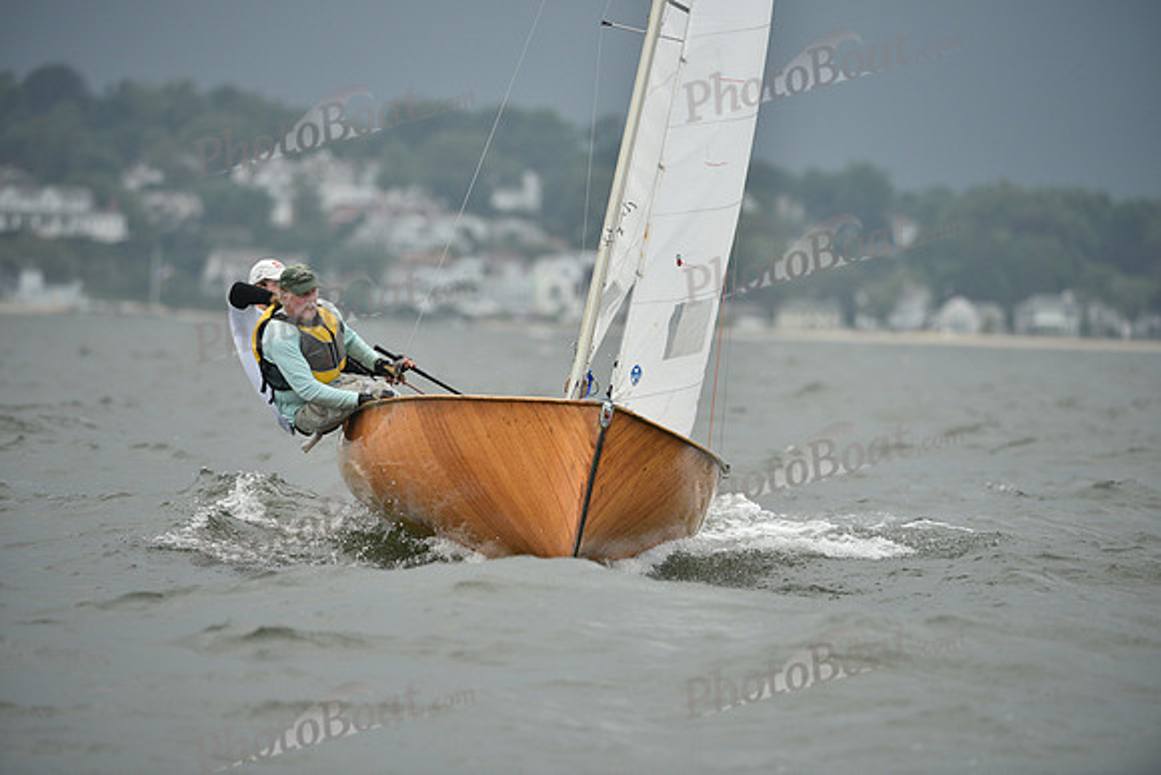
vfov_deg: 3.9
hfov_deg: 5.9
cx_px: 580
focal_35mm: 350
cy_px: 388
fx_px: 11290
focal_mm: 350
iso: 400
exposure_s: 1/800
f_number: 4.5
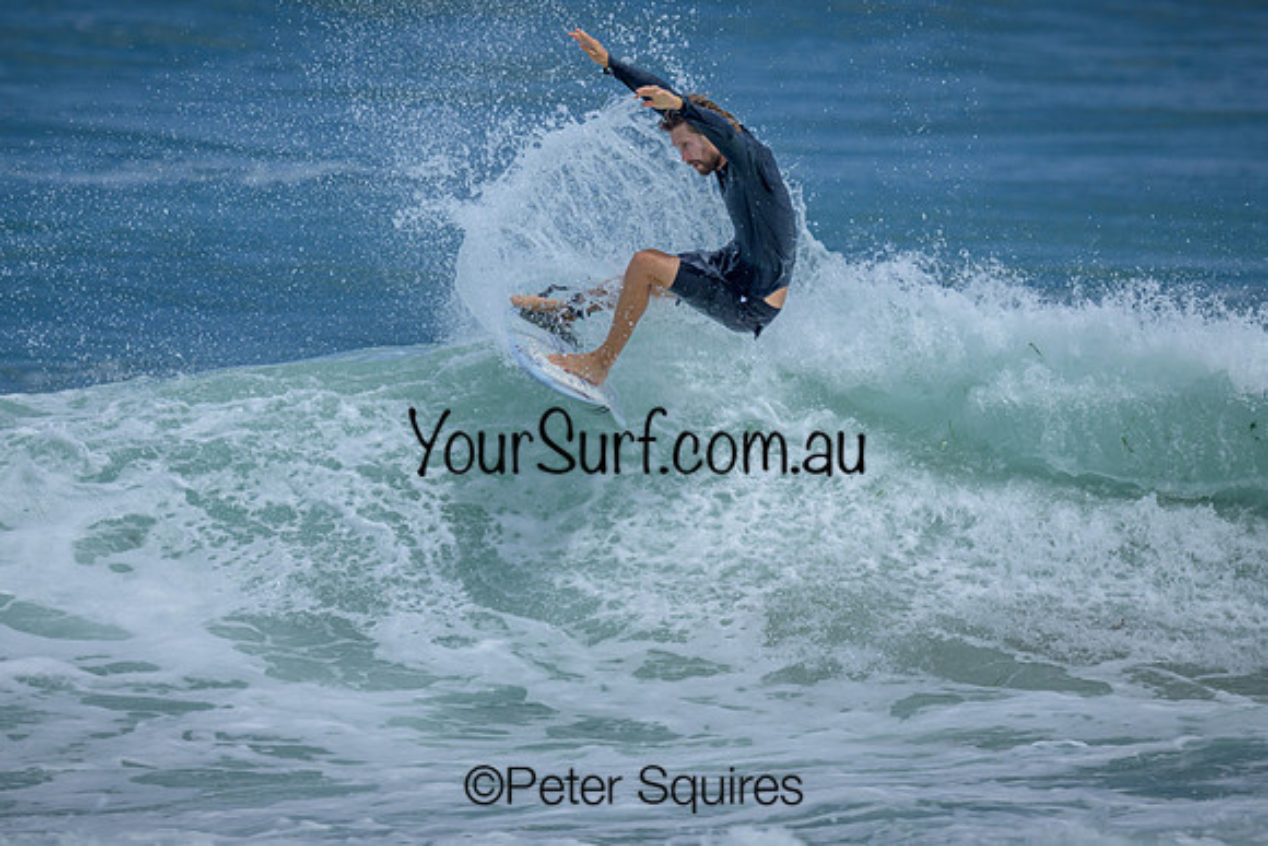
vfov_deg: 1.3
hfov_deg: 1.9
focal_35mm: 1095
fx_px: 38588
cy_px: 366
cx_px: 693
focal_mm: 800
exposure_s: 1/2500
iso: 220
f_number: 6.3
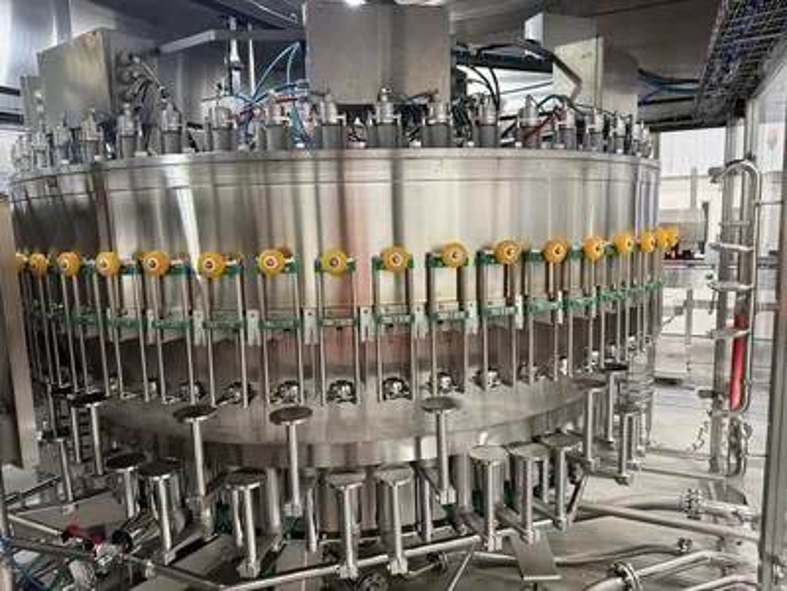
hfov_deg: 71.6
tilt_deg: -5.5
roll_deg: +1.7
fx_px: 546
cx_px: 394
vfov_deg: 56.8
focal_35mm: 24
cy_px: 296
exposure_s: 1/60
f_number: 1.78
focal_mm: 6.76
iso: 320
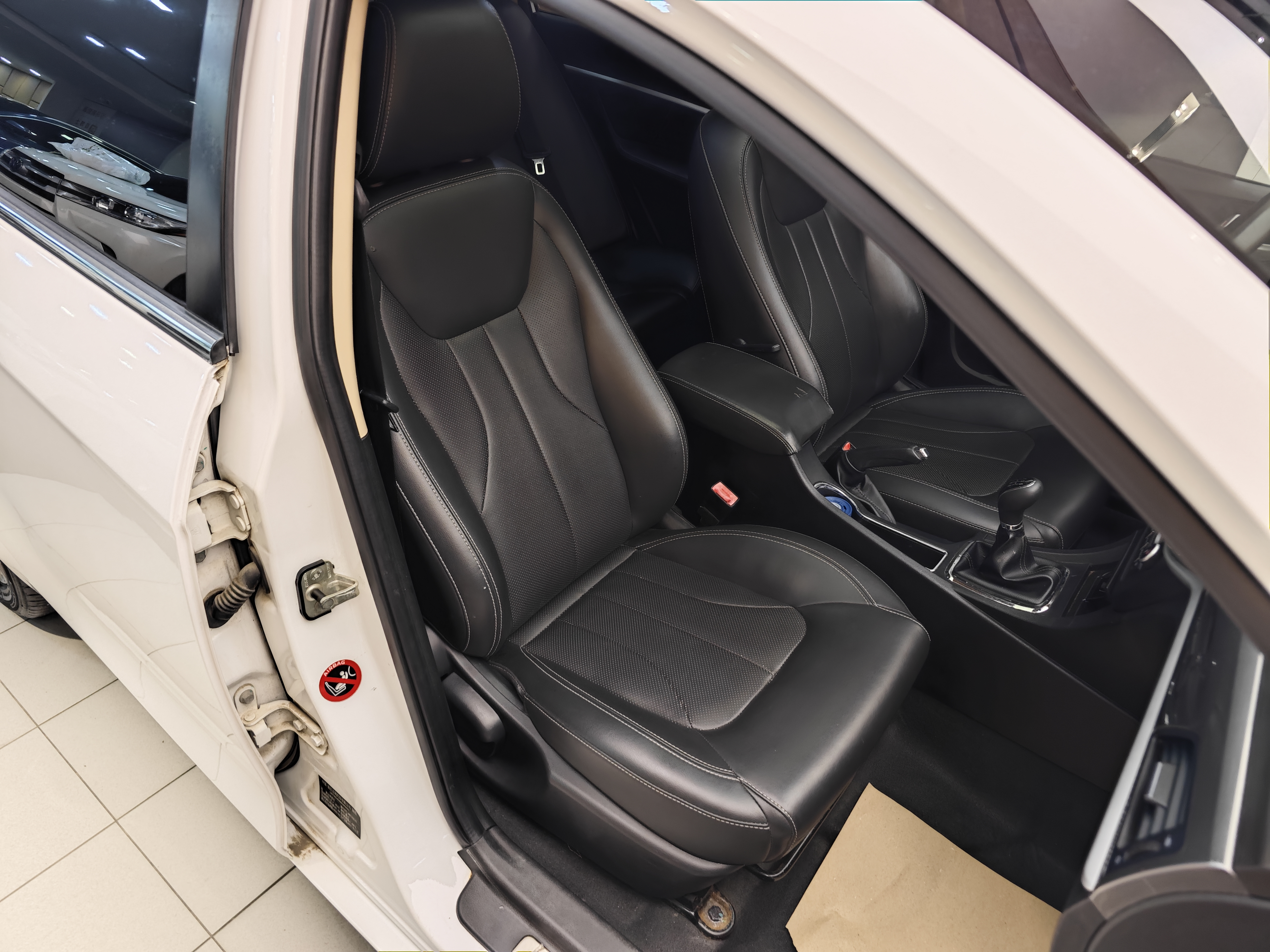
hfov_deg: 73.9
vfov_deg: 58.9
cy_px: 476
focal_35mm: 23
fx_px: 844
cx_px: 635
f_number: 1.9
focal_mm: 8.7
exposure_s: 1/40
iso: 640
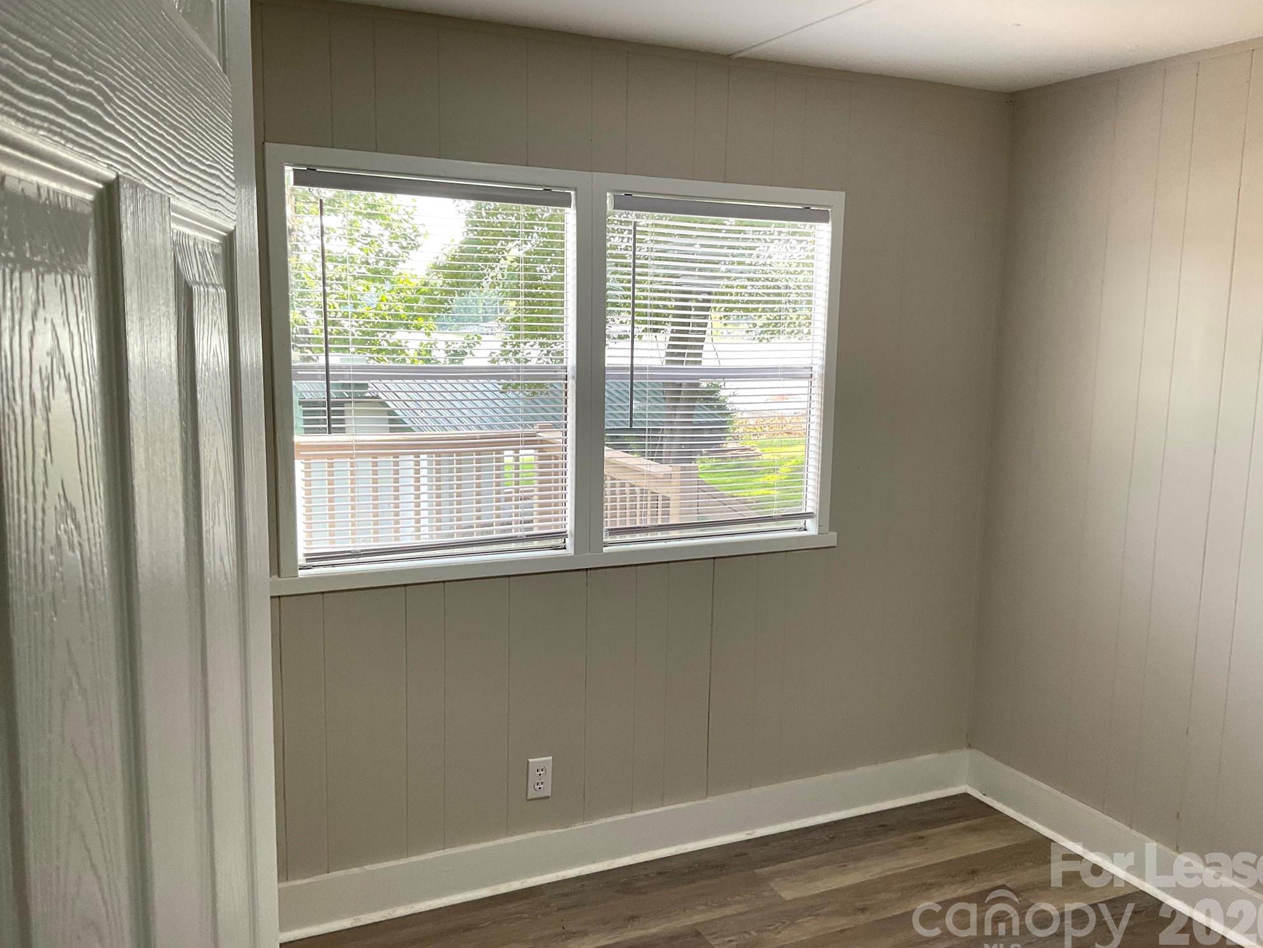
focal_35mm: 30
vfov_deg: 46.8
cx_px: 643
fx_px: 1095
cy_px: 478
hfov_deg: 60.0
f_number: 1.8
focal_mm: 3
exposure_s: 1/120
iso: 32
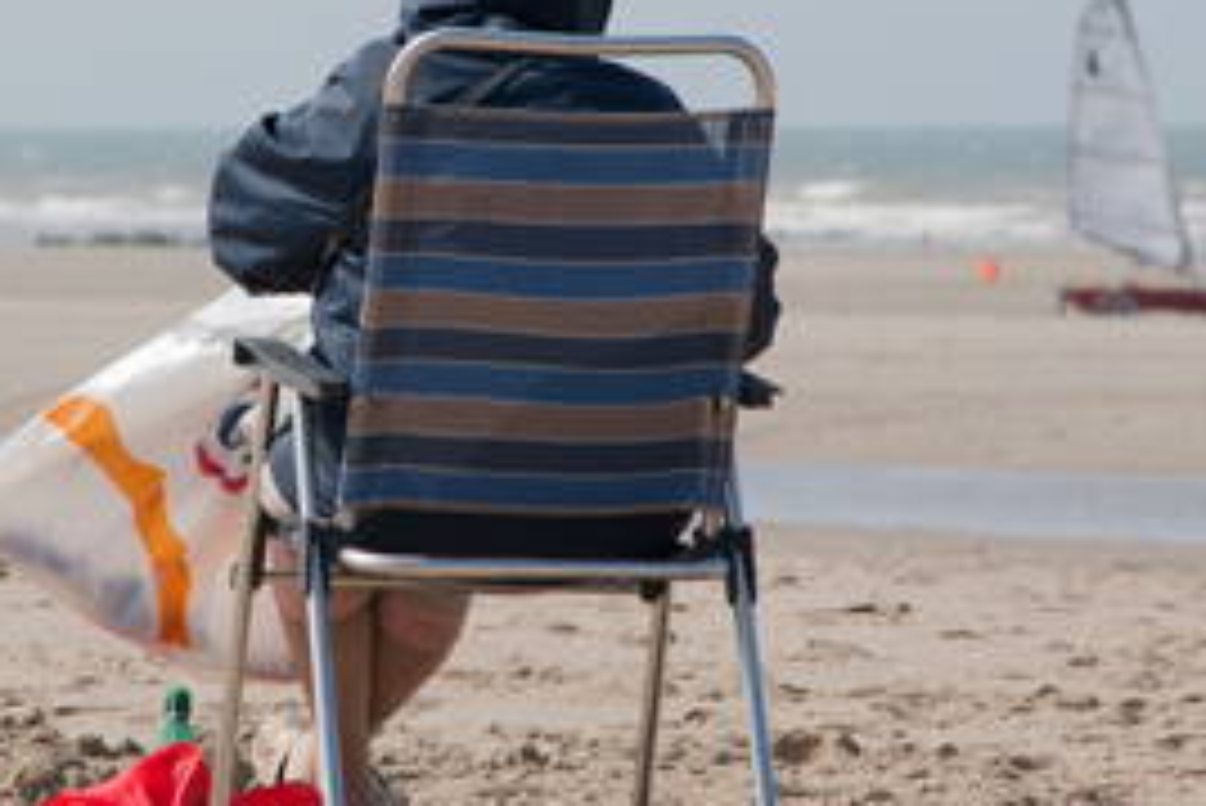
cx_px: 464
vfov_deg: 3.6
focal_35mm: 378
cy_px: 371
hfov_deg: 5.5
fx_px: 12667
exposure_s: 1/250
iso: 100
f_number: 8
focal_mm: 135
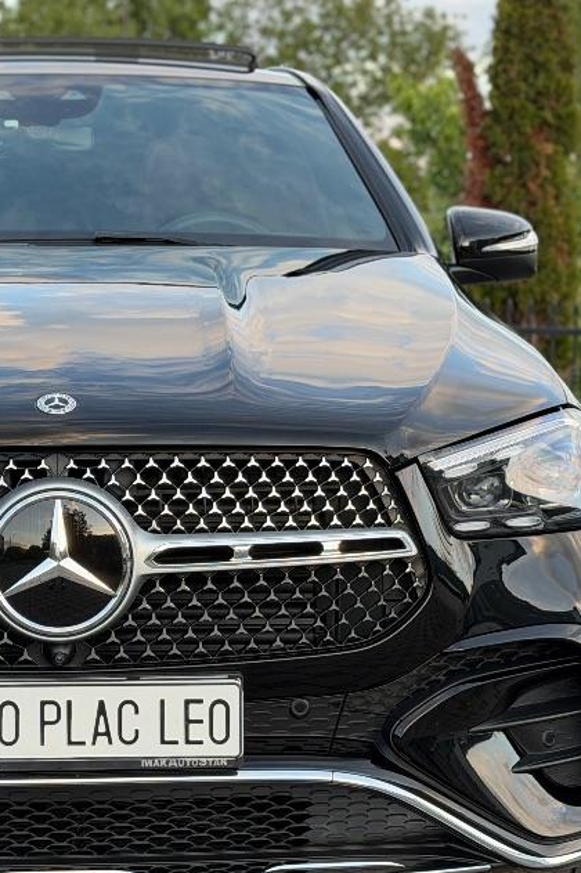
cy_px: 512
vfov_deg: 21.4
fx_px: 2302
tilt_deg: -6.6
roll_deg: +0.8
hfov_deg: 14.3
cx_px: 95
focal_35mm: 95
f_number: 1.78
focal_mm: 6.76
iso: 64
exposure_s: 1/217
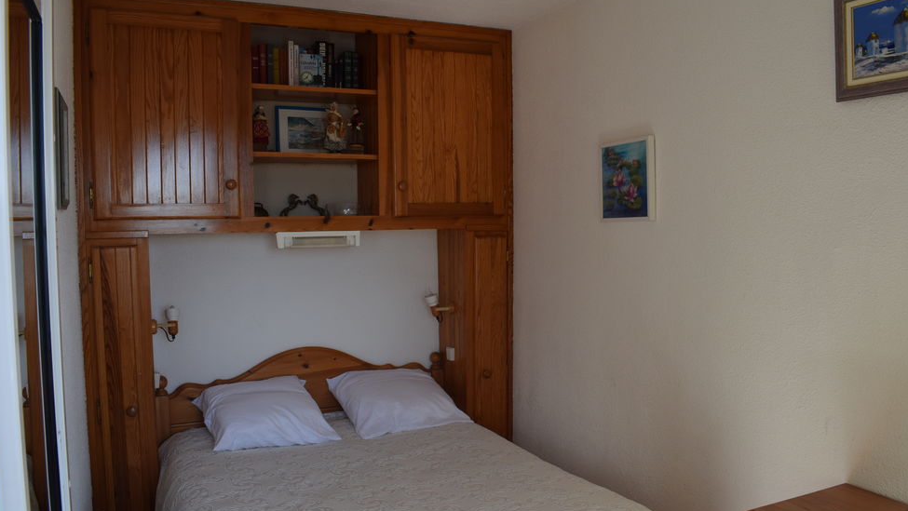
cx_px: 458
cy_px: 273
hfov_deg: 66.1
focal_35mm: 29
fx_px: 698
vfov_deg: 40.2
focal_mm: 18
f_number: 7.1
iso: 400
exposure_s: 1/200
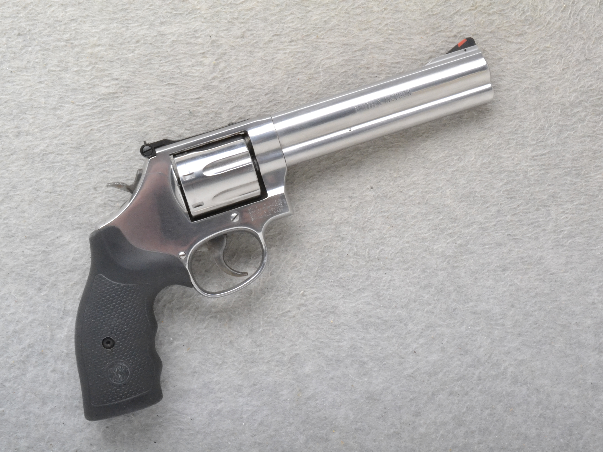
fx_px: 906
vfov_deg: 28.0
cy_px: 226
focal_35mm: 52
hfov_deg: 36.8
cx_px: 292
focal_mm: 32
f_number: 20
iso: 3200
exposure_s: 1/160
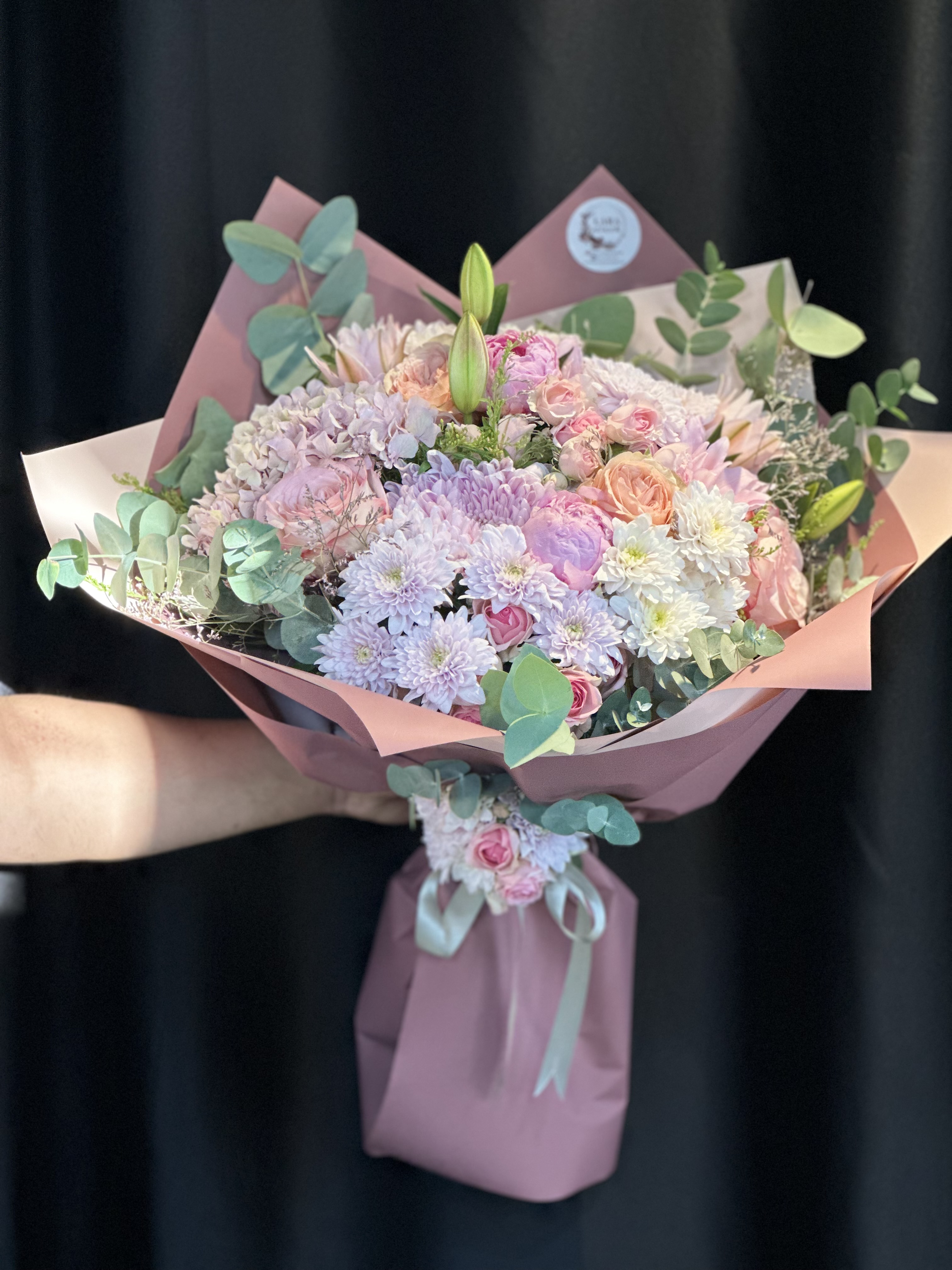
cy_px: 635
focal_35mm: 77
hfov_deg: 19.1
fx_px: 2824
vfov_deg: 25.3
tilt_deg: -6.1
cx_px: 476
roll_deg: -0.2
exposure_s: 1/100
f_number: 2.8
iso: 160
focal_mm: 9
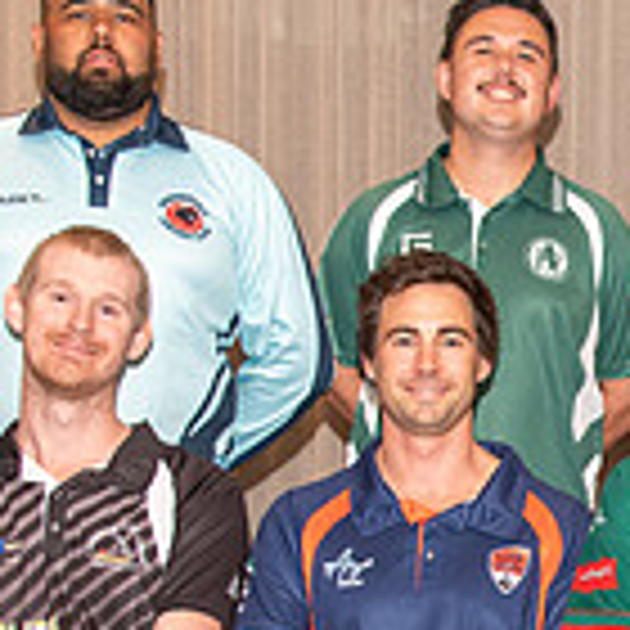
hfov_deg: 14.2
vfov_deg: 14.6
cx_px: 798
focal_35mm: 118
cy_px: 591
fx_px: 2430
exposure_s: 1/60
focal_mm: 31
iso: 800
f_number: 5.6
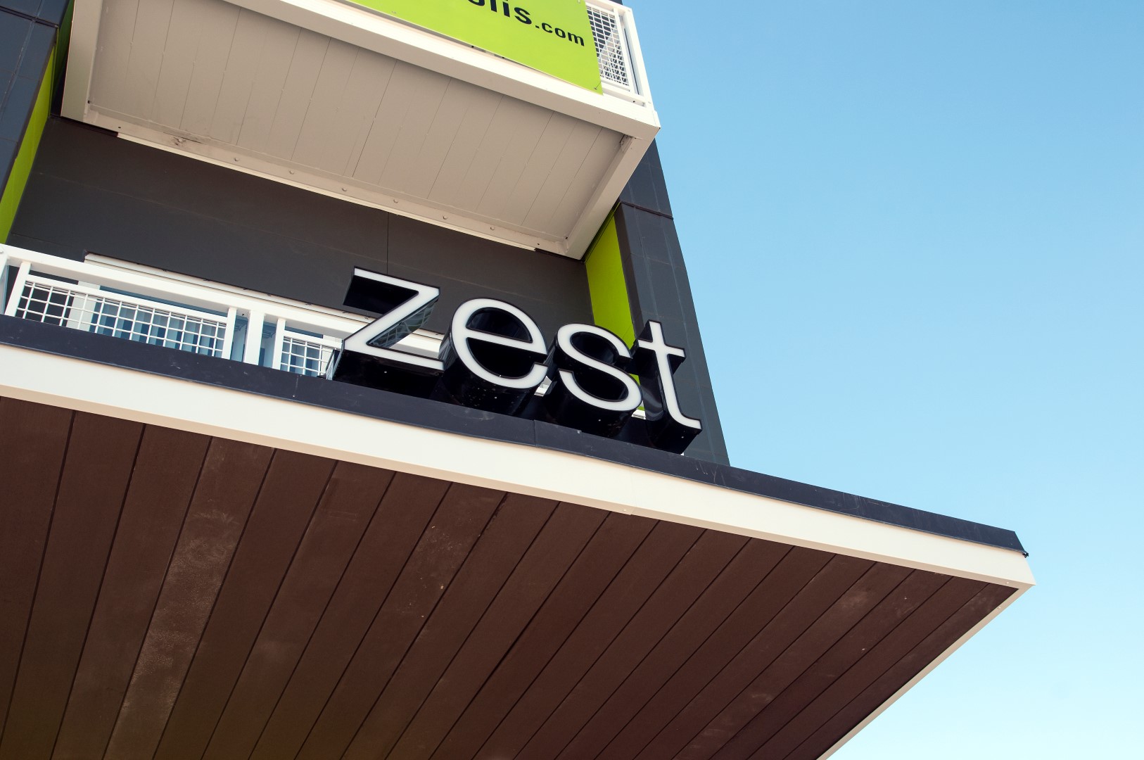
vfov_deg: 36.8
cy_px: 380
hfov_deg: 53.2
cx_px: 572
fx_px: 1143
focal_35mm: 36
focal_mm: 24
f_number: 9
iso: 200
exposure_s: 1/320
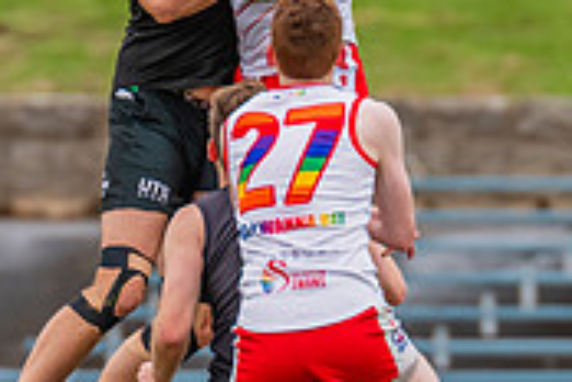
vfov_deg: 0.8
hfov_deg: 1.1
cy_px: 66
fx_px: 28709
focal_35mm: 1807
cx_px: 359
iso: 800
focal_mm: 420
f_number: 5
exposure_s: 1/1000
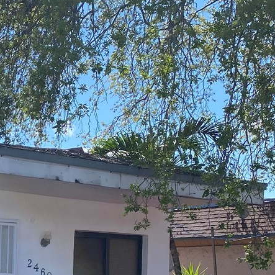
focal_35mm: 83
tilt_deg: +0.4
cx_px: -140
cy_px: 284
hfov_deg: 18.5
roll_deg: -1.6
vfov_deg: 20.2
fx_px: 746
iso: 32
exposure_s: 1/1701
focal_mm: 4.25
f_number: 1.8
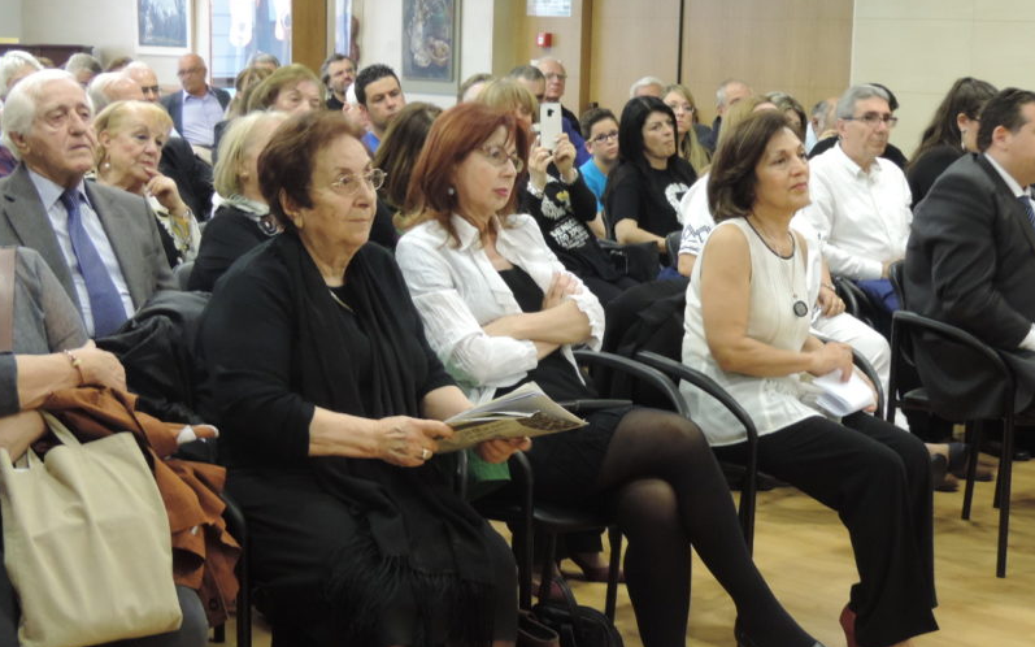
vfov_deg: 20.3
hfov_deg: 31.9
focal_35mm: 64
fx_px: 1805
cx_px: 609
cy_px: 349
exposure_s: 1/13
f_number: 3.5
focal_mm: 8.3
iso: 450
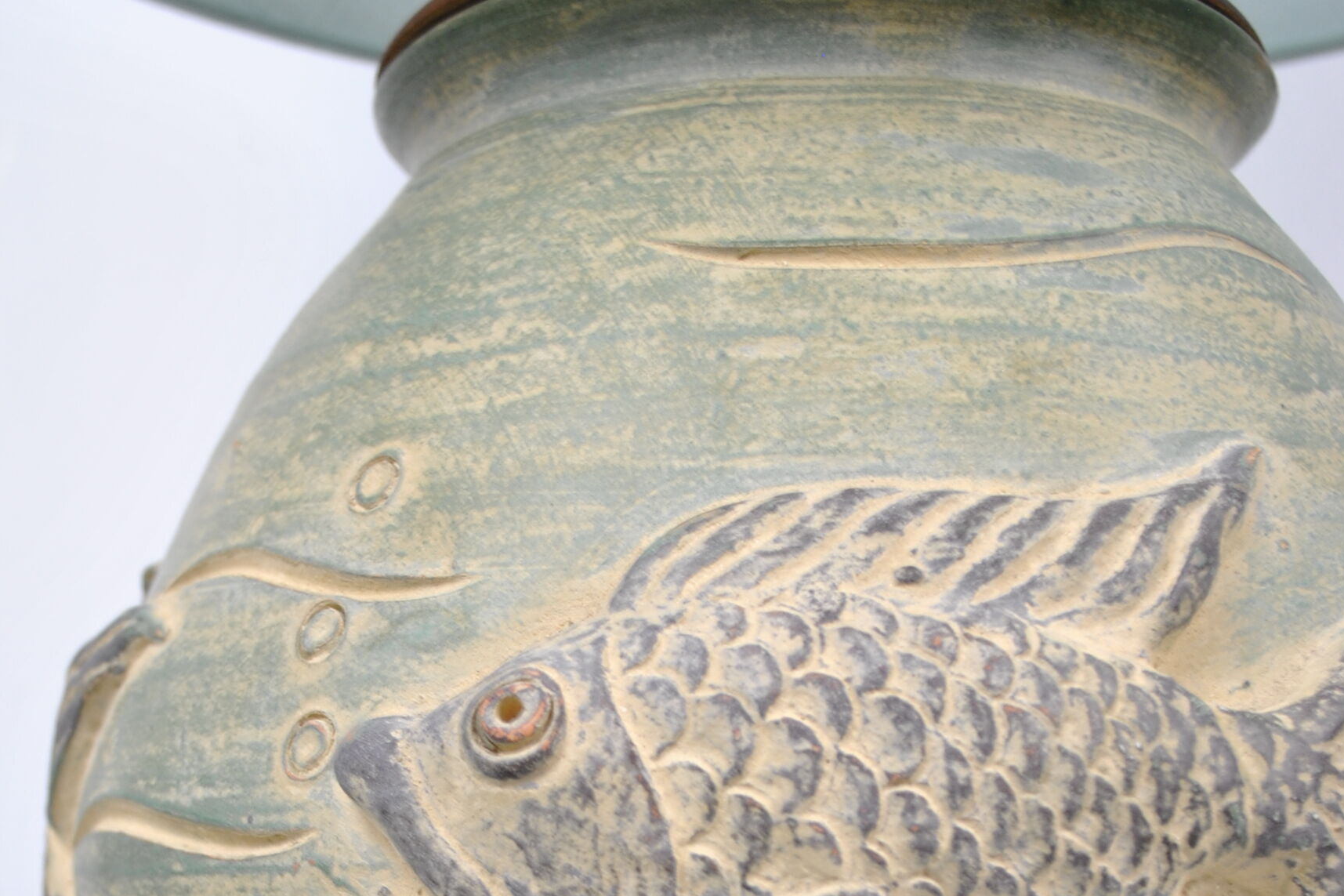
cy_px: 1016
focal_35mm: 66
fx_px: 2464
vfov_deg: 19.6
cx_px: 598
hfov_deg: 30.5
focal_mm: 26
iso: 200
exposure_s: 1/20
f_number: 5
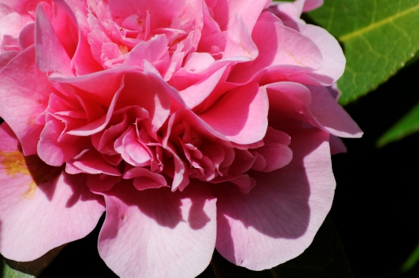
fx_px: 6696
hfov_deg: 3.6
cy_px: 68
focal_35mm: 576
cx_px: 158
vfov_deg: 2.4
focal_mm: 200
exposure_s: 1/1600
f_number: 5.6
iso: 200
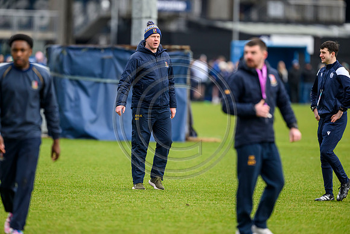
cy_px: 117
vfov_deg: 3.4
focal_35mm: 400
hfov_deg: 5.2
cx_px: 175
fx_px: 3890
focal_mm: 400
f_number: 3.5
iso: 2000
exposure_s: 1/2000
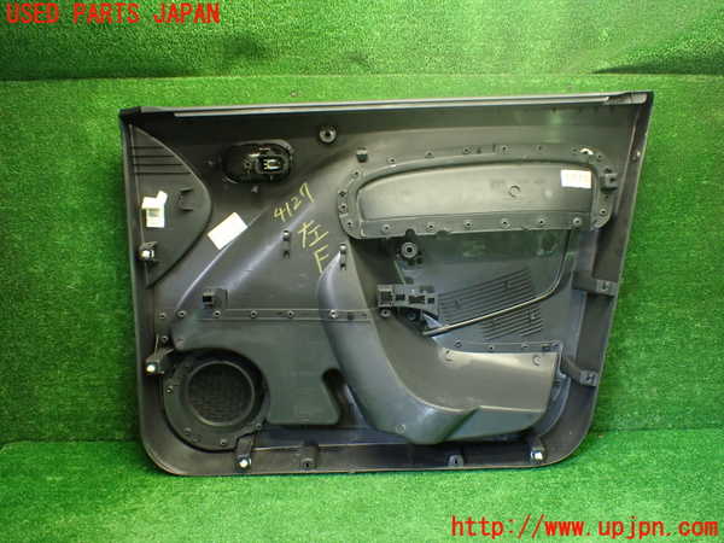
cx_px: 362
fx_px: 627
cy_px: 272
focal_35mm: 30
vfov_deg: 46.8
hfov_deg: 60.0
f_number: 2.3
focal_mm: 5.4
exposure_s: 1/80
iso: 800
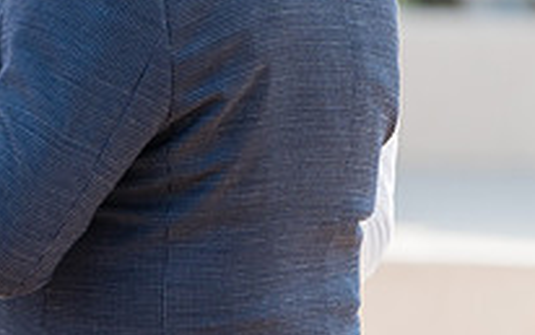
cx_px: -212
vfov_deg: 2.1
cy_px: 88
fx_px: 9103
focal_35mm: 624
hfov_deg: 3.4
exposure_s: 1/1000
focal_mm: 189
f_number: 2.8
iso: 200
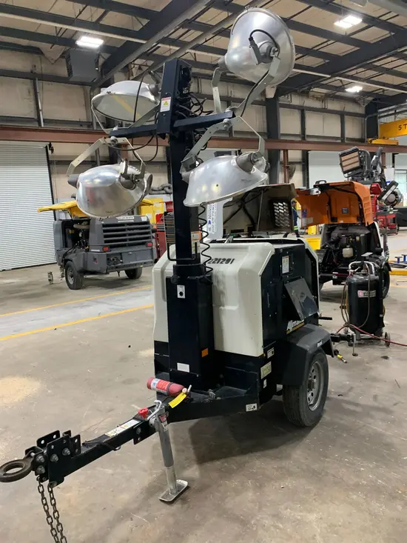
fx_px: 407
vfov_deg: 67.3
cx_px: 204
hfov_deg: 53.1
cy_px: 272
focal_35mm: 26
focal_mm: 4.25
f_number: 1.8
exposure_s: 1/60
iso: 200
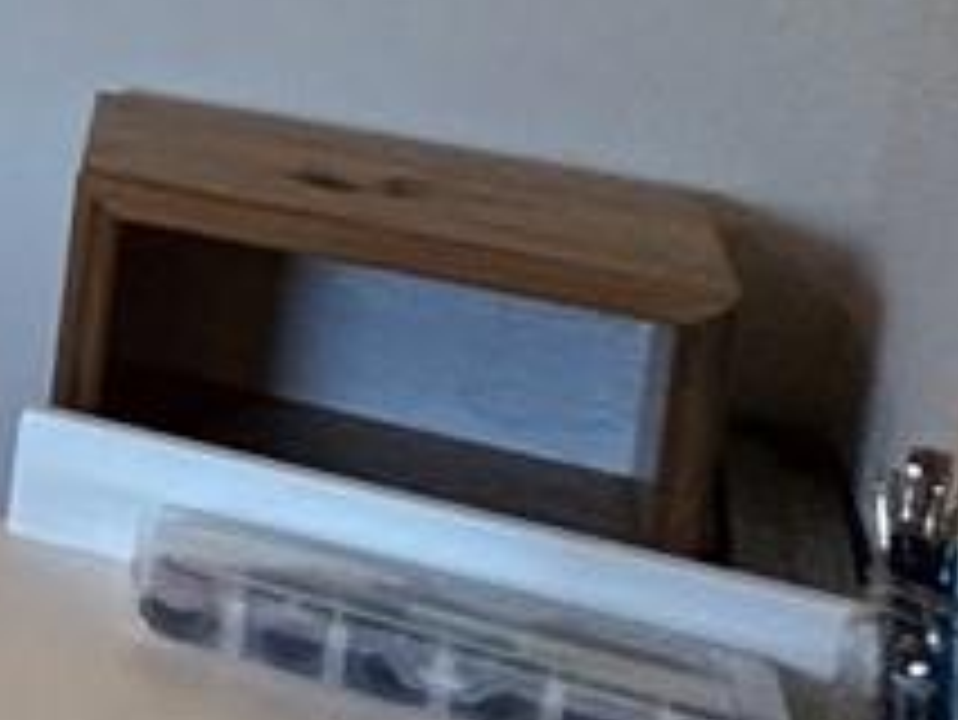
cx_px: -2388
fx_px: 2908
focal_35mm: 105
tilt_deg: -6.3
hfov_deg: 9.6
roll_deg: -0.7
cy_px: -504
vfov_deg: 13.0
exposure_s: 1/60
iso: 200
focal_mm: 2.22
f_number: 2.2
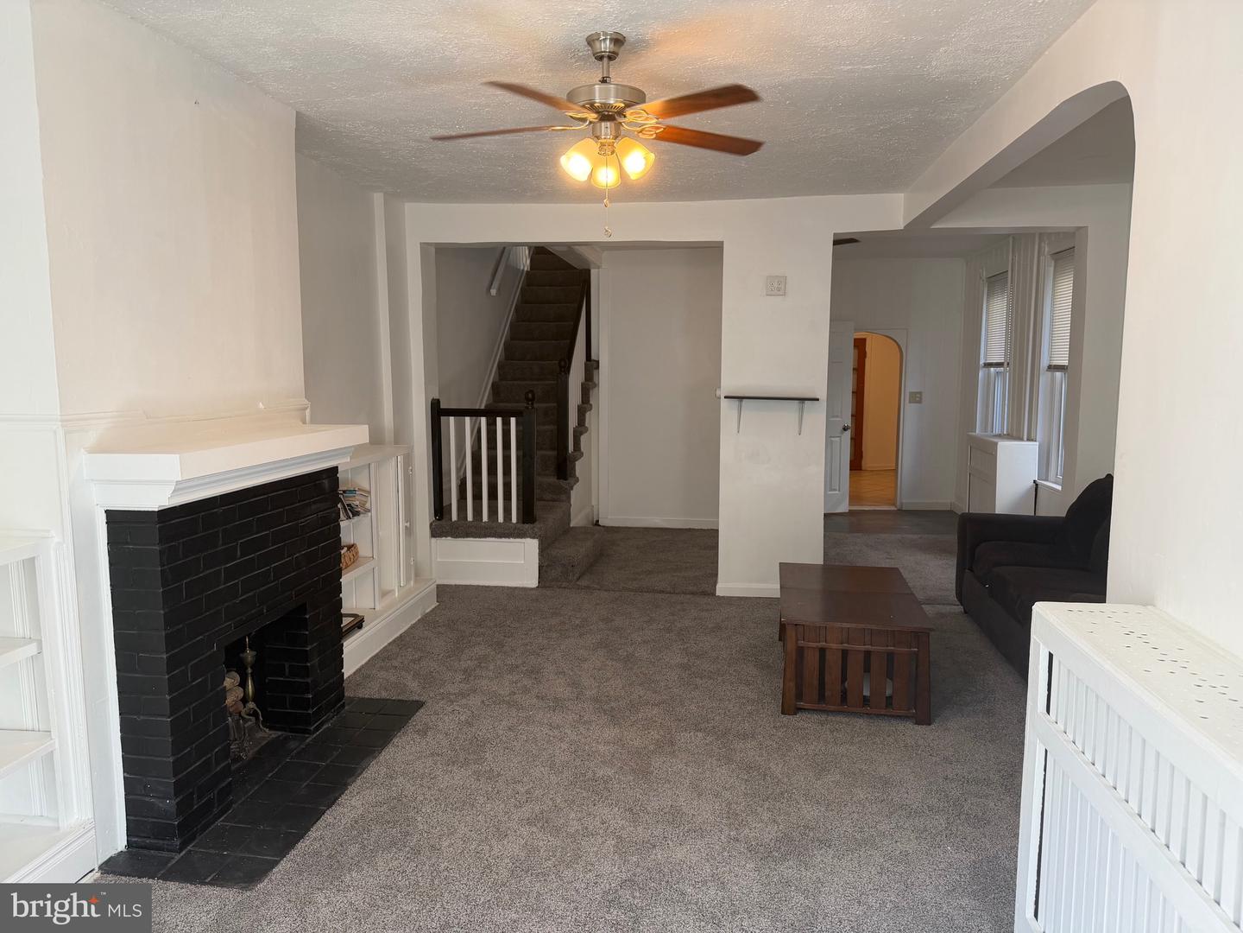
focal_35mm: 24
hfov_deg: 71.6
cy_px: 466
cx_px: 622
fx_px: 862
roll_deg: +0.3
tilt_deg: -6.6
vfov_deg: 56.8
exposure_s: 1/169
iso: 100
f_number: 1.78
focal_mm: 6.76
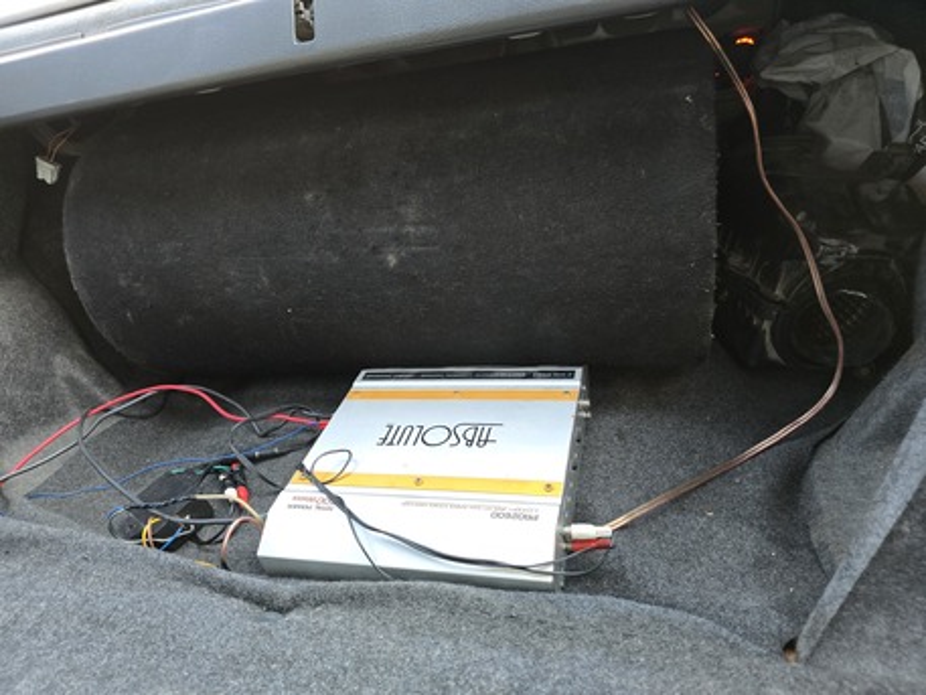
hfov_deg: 73.9
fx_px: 615
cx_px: 463
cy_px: 348
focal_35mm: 23
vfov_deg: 58.9
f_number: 1.7
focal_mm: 6.3
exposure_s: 1/100
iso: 400
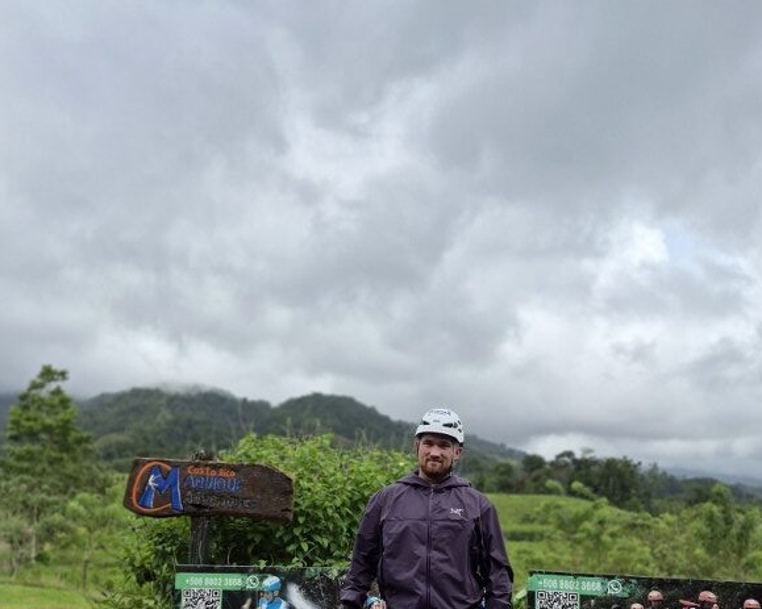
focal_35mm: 31
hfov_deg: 57.2
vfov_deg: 45.3
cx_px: 392
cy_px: 466
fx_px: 699
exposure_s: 1/5664
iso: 80
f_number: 1.8
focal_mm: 5.4
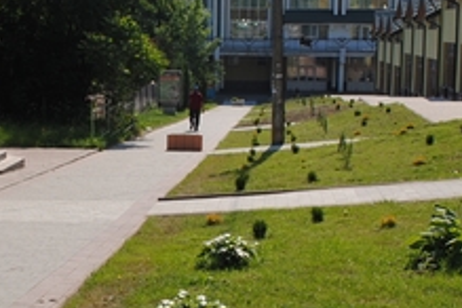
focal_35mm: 82
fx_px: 1052
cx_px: 95
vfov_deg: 16.7
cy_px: 160
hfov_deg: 24.4
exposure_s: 1/200
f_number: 10
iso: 100
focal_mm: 20
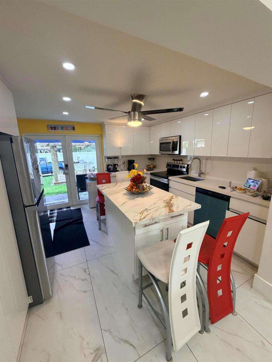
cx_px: 136
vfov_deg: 102.1
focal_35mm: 14
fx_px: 147
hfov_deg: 85.7
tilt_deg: -13.6
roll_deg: +0.3
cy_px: 181
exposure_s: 1/120
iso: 250
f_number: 2.2
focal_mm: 2.22
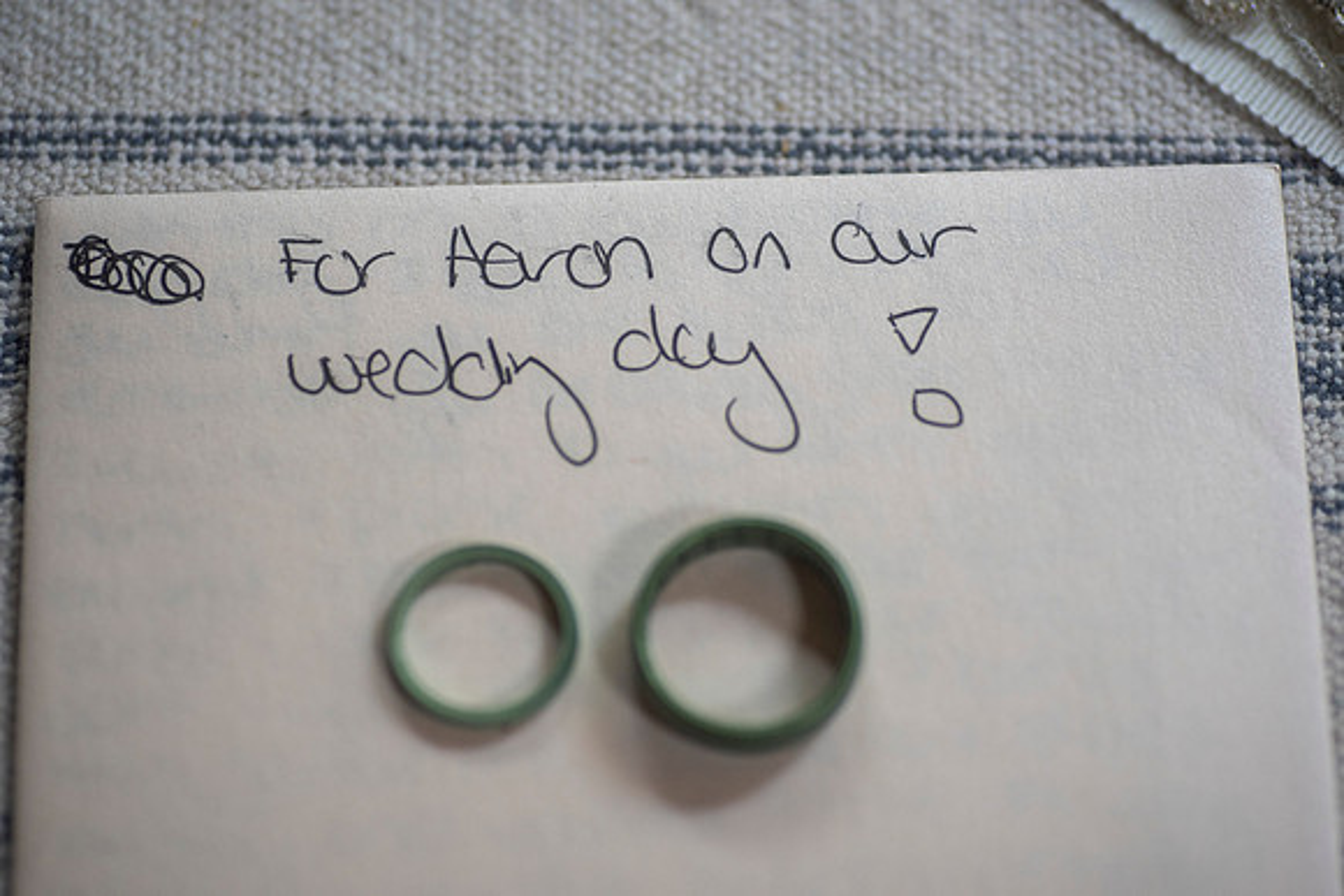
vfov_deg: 15.2
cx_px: 672
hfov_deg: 22.6
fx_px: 3361
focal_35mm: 90
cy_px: 448
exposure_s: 1/400
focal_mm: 90
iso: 800
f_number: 3.8
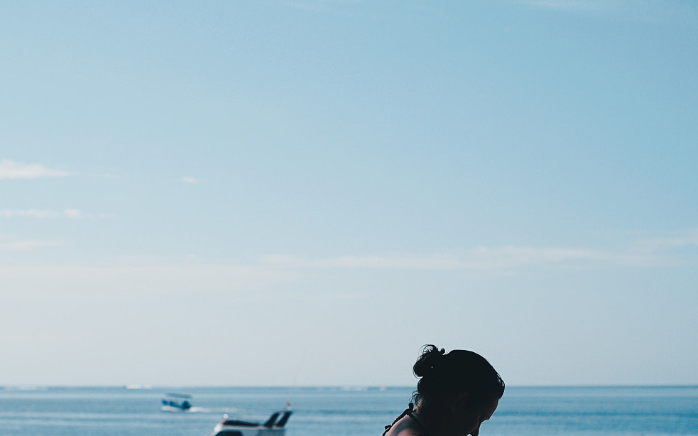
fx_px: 1579
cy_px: 135
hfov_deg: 24.9
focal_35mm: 83
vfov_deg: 15.7
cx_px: 270
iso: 200
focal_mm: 50
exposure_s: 1/5000
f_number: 4
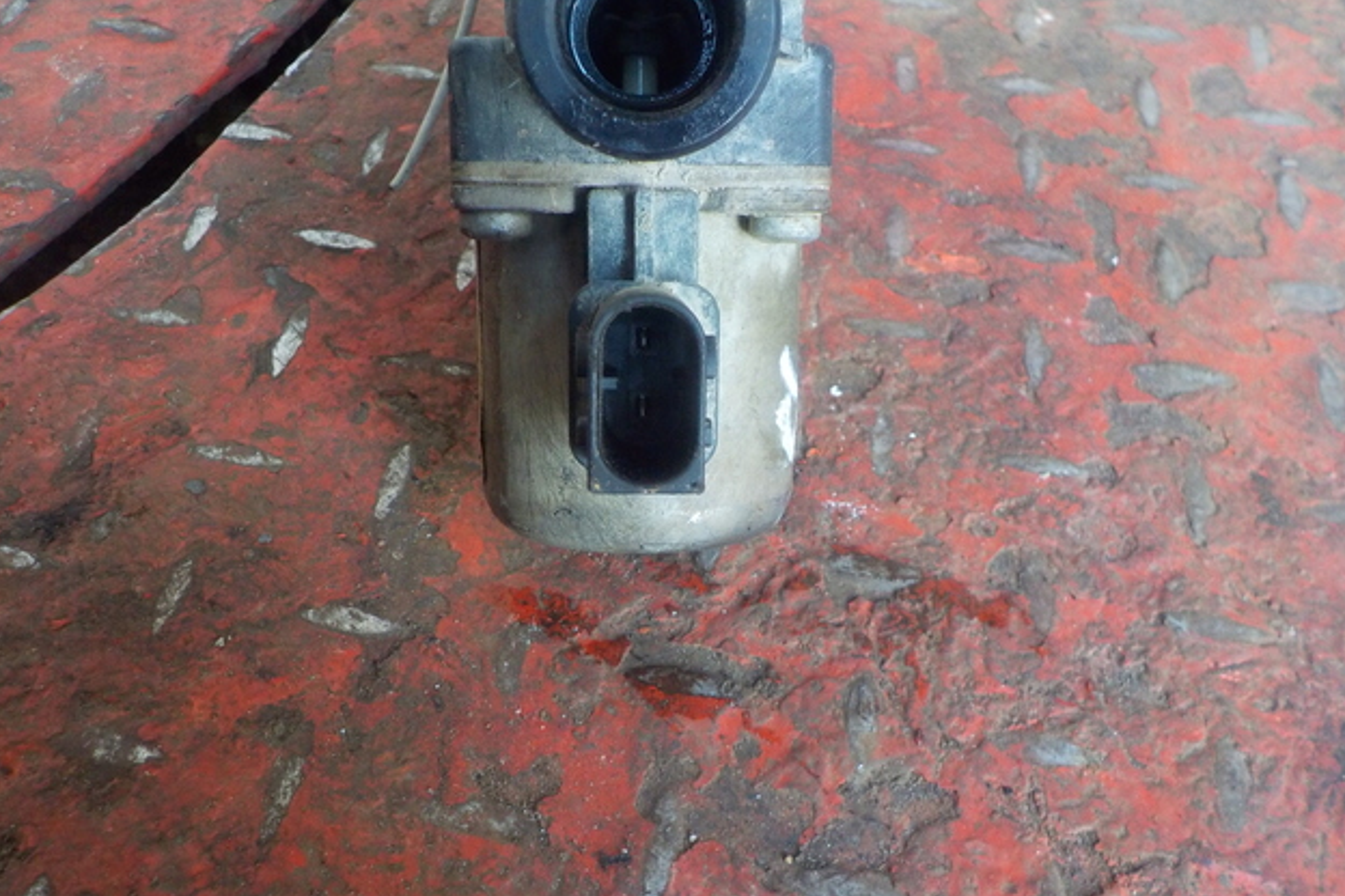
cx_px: 681
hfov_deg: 58.7
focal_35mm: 32
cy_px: 493
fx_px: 1195
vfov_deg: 41.1
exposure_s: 1/30
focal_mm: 4.1
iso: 320
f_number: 3.3
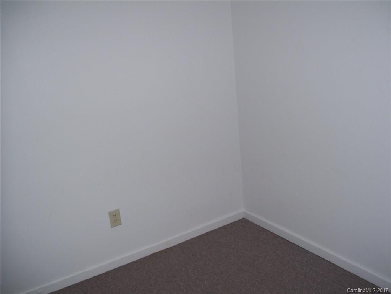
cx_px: 196
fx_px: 407
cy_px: 147
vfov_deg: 39.7
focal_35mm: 36
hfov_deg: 51.4
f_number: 2.7
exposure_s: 1/60
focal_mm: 6
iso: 80
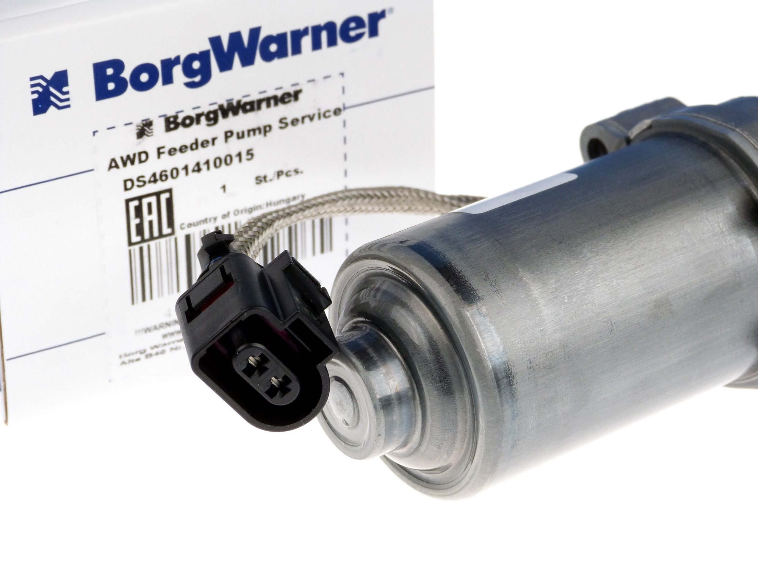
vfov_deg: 13.8
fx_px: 2343
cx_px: 379
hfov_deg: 18.4
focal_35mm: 107
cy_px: 284
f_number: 3.5
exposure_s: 1/250
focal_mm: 19.3
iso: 320
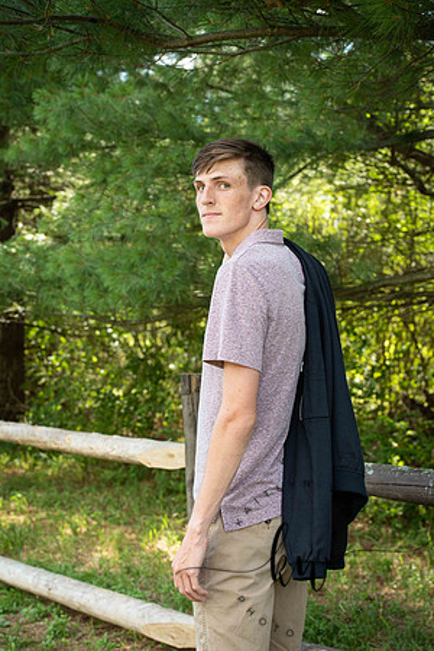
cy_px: 326
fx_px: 1356
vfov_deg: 27.0
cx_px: 217
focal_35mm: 75
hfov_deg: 18.2
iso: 500
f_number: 6.3
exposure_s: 1/200
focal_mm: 75
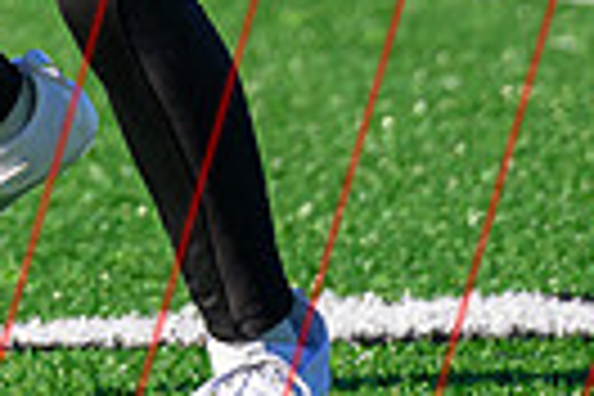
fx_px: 18198
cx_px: -288
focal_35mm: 1103
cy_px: -393
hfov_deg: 1.9
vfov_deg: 1.2
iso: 320
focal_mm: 200
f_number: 4
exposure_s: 1/1600
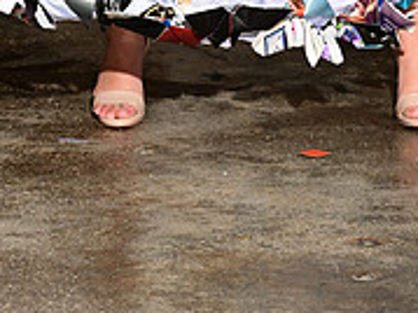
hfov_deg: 7.1
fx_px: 3391
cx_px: 238
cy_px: -346
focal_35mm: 281
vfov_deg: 5.2
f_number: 6.3
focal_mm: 90
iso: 1000
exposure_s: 1/125
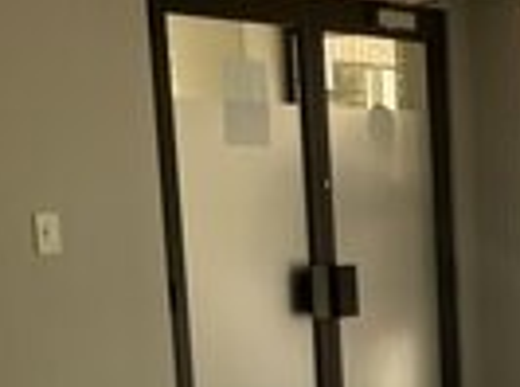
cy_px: 467
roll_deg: +0.0
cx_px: 696
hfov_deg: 18.5
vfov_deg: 14.5
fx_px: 1468
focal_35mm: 98
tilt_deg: -12.4
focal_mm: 5.1
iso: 40
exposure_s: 1/100
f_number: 1.6
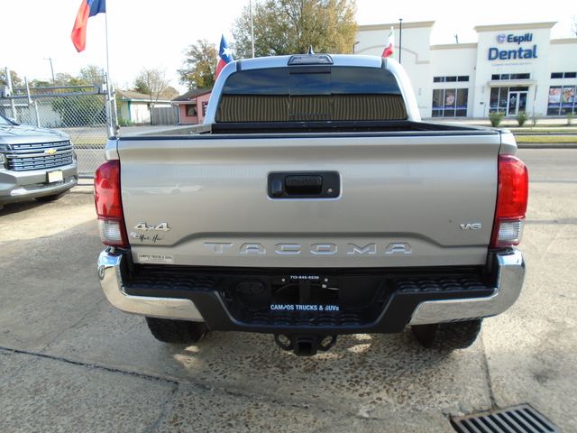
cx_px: 288
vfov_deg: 53.1
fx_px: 433
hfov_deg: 67.3
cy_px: 216
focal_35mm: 26
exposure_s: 1/250
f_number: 3.2
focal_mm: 4.6
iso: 100
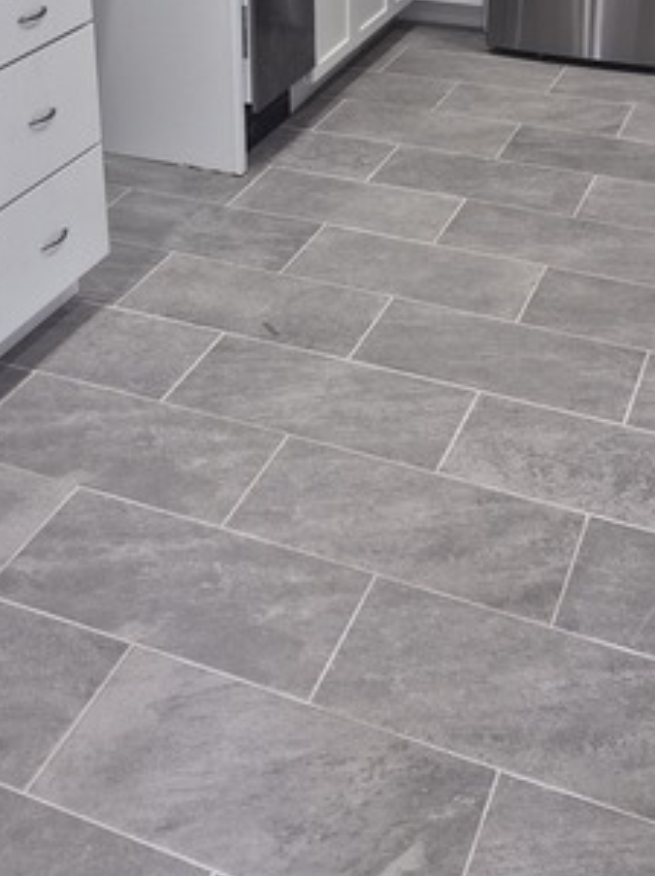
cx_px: 294
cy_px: 68
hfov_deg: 28.5
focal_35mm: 51
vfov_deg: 35.1
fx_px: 1289
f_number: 1.8
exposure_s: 1/24
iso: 125
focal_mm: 5.4
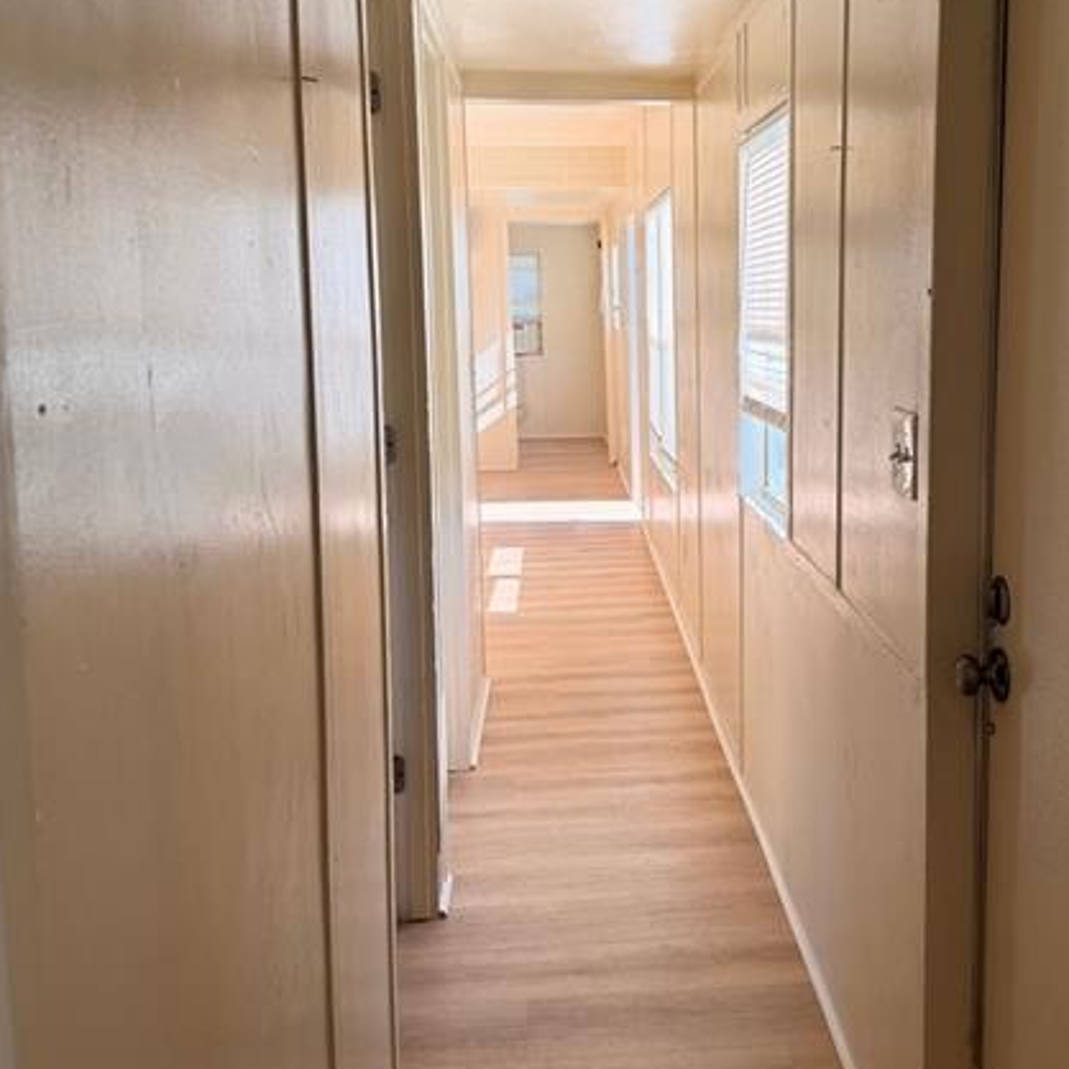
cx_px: 711
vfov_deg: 42.8
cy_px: 473
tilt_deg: -7.0
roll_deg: +0.5
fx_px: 1363
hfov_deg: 42.3
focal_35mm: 39
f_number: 1.78
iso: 100
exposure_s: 1/504
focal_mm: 6.76
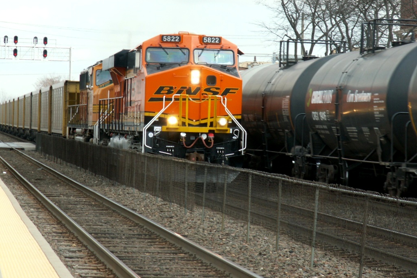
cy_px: 135
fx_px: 1934
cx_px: 208
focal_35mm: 167
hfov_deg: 12.3
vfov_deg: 8.2
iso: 50
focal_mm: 26.12
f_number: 4.5
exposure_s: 1/200
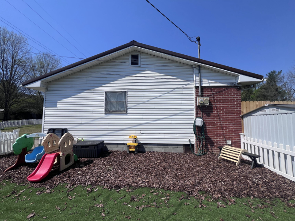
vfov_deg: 89.9
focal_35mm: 13
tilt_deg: +4.4
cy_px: 110
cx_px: 148
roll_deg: -0.2
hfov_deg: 106.2
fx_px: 111
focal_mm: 1.57
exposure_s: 1/3650
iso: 32
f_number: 1.8
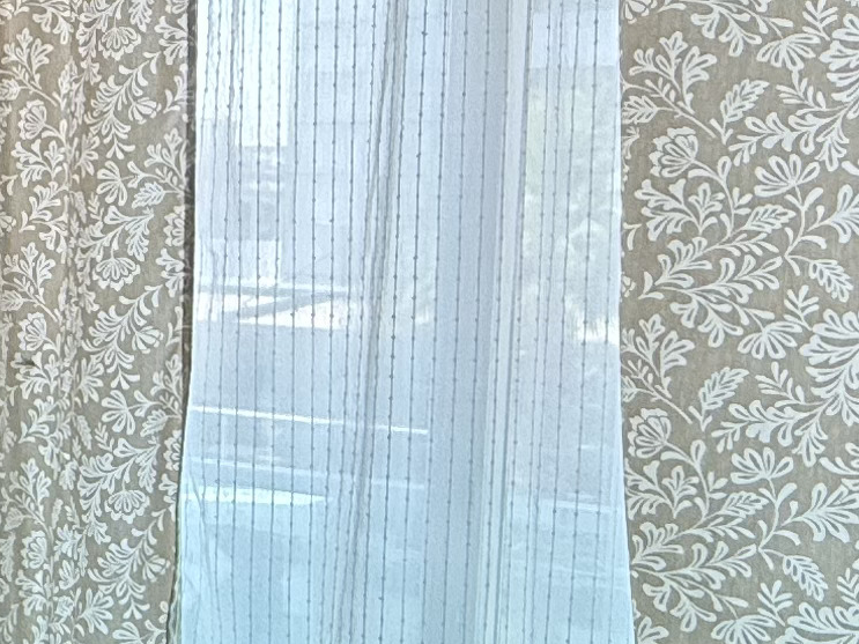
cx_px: -390
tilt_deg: -0.9
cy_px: 276
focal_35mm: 76
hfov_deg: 21.8
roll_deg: -2.7
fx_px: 1886
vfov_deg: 19.4
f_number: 2.2
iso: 64
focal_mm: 2.22
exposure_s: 1/181
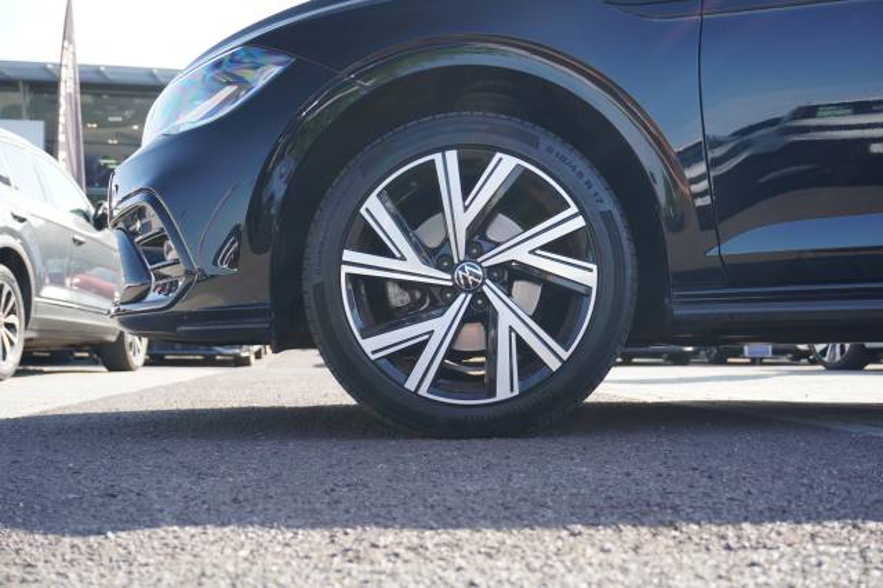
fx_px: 1213
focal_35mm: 50
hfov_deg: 40.0
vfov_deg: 27.2
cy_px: 294
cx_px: 442
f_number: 5.6
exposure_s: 1/60
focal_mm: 33
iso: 100
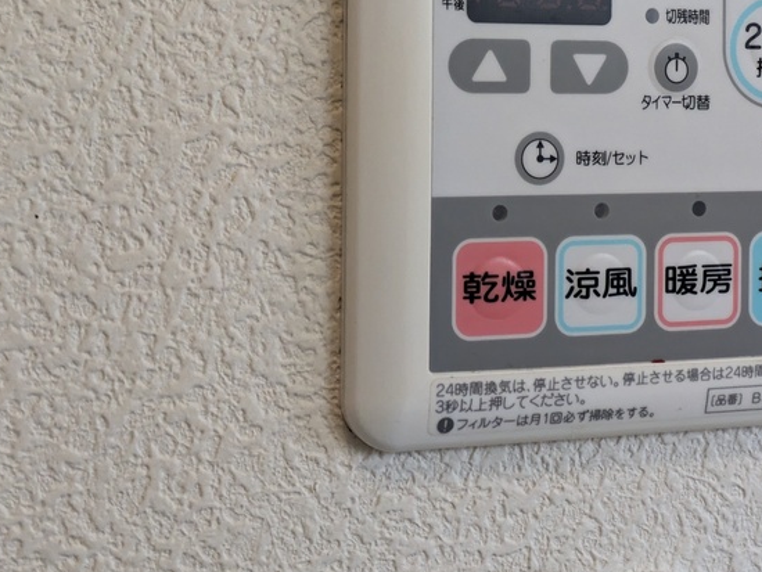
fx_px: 1960
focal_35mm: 89
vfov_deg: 16.5
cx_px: 603
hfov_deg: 21.7
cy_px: 111
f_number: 1.89
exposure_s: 1/120
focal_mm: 5.43
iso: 252
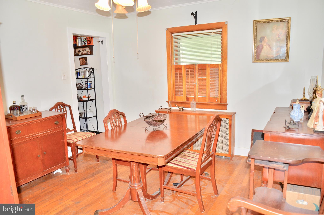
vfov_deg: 47.7
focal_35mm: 27
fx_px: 242
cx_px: 162
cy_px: 108
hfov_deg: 67.5
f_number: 4.5
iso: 500
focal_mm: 18
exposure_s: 1/60
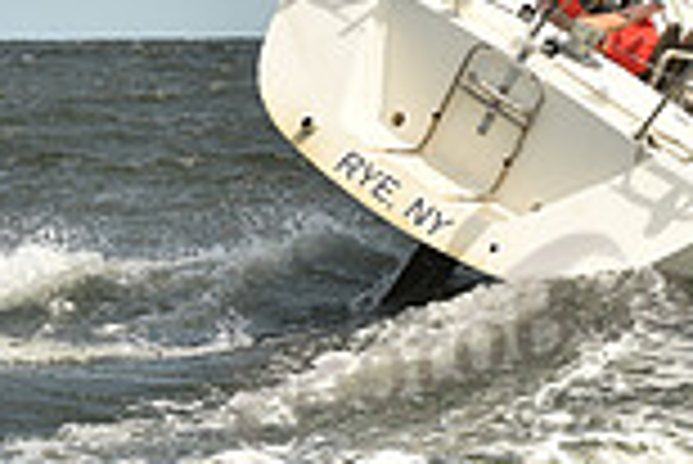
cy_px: 29
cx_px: 1094
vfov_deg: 5.2
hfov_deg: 7.7
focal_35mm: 263
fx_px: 5067
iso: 250
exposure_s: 1/800
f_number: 9
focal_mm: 70
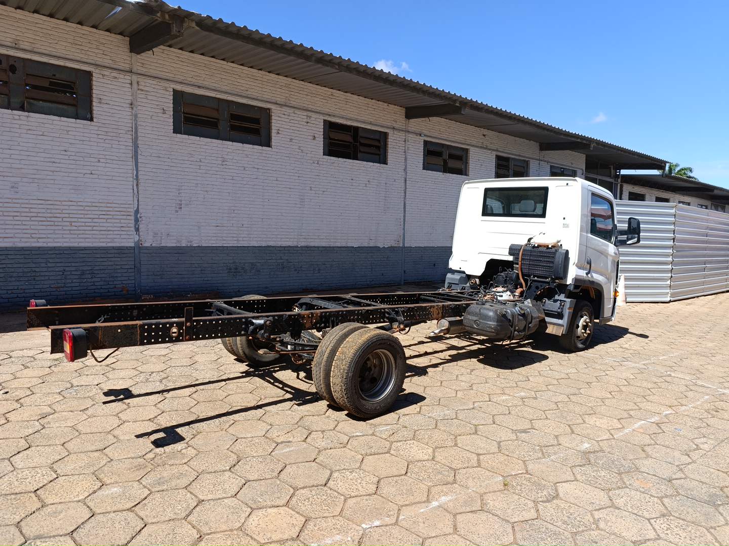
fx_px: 484
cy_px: 273
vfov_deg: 58.9
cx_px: 364
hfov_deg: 73.9
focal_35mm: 23
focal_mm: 6.14
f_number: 1.6
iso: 50
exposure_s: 1/490
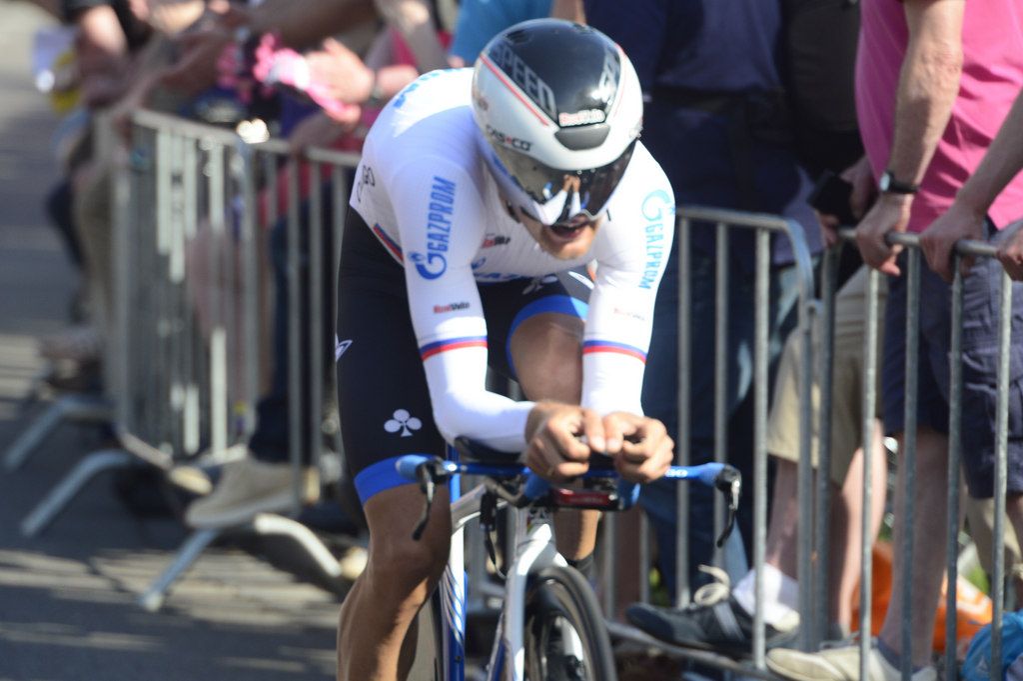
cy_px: 340
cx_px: 512
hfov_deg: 5.2
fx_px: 11357
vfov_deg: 3.4
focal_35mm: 400
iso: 1000
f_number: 7.1
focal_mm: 400
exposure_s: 1/1000
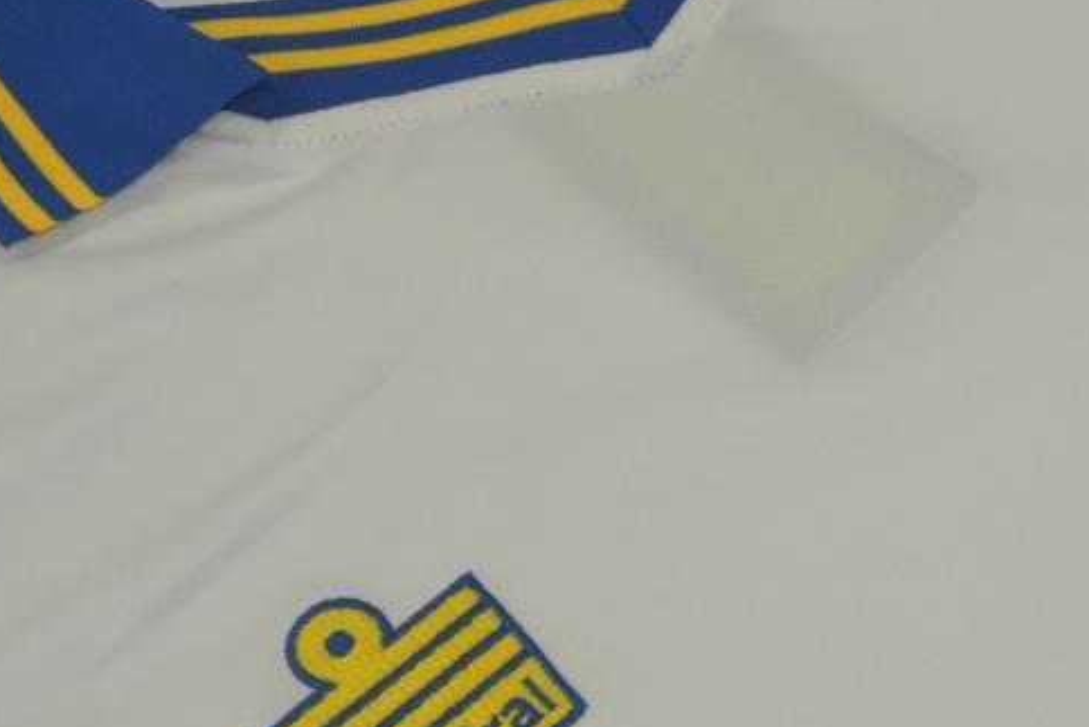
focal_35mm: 87
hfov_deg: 22.9
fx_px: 2632
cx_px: 932
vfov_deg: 15.7
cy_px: 275
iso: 200
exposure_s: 1/80
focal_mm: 26
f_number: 7.1
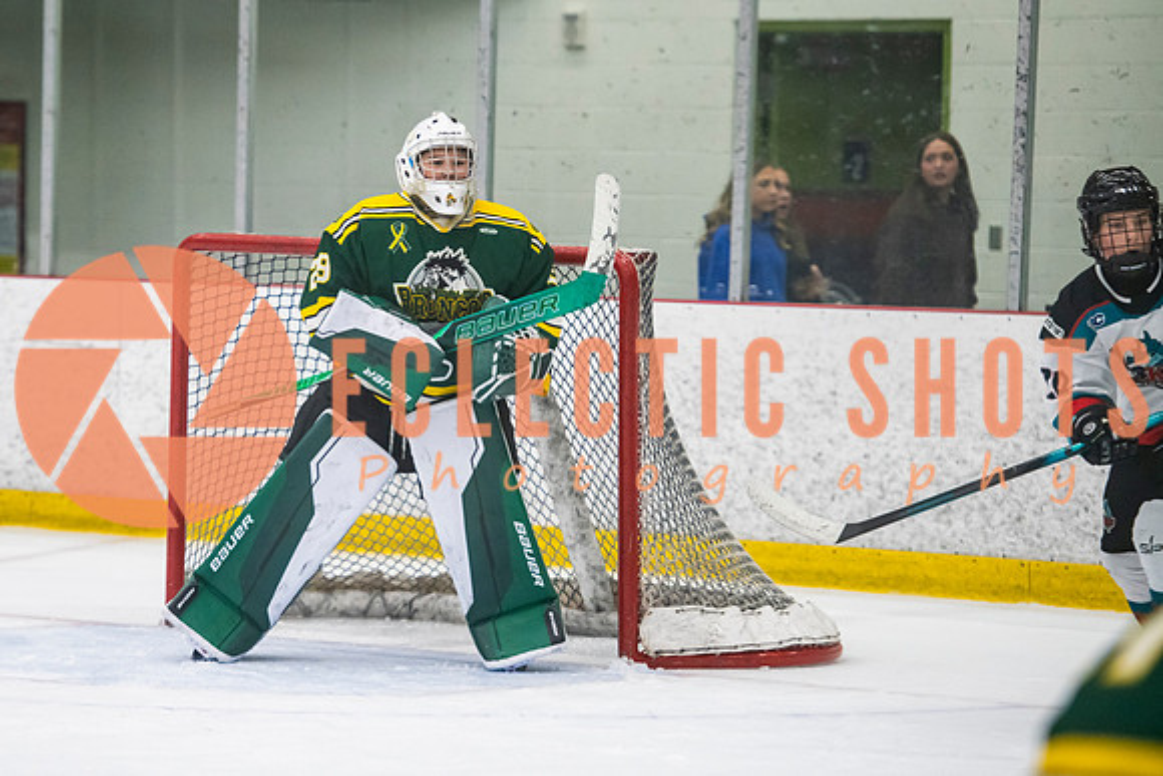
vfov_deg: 6.9
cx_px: 366
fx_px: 6449
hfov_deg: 10.3
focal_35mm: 200
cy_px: 388
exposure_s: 1/640
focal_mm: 145
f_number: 3.2
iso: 2500
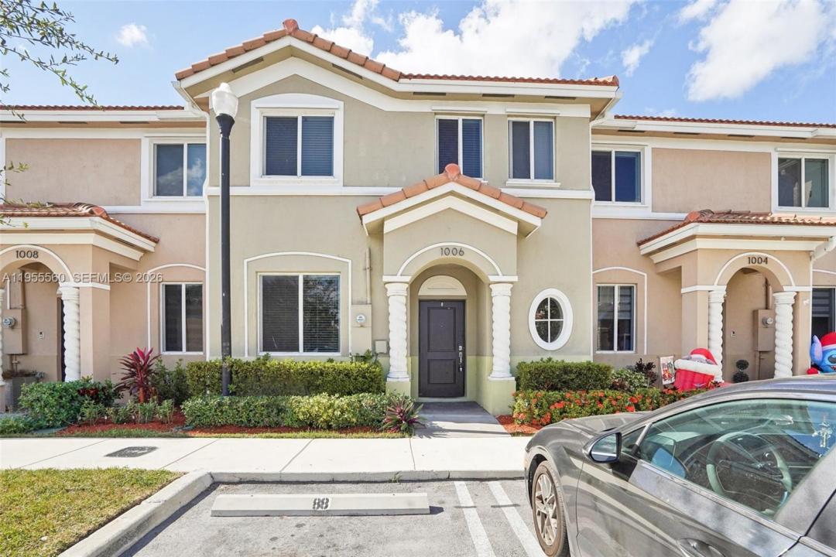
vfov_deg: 73.7
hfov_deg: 96.7
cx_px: 418
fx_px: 372
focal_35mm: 16
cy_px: 278
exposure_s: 1/640
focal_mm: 16
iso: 400
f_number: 9
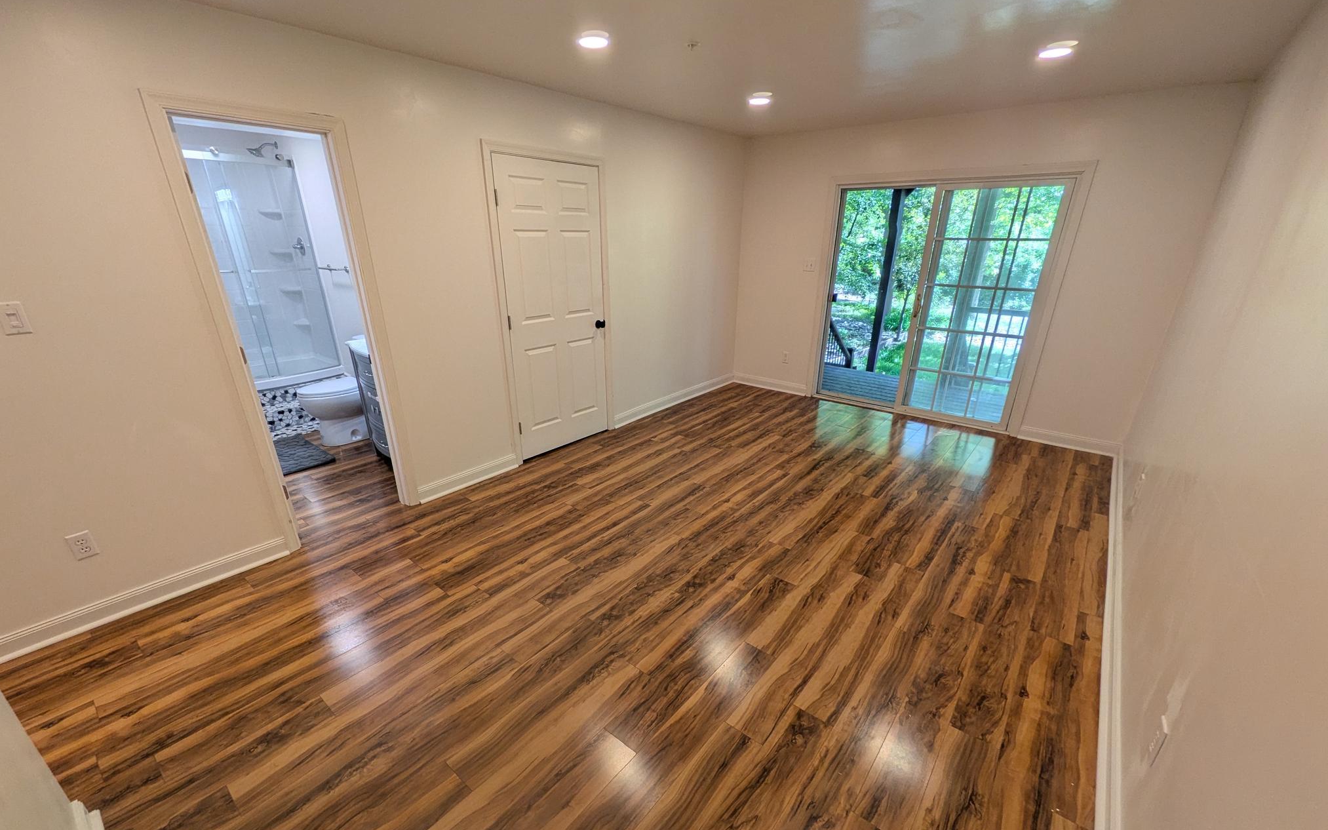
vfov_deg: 74.6
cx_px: 661
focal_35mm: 15
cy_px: 454
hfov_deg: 101.5
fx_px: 543
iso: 79
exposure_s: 1/120
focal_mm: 1.85
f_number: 2.2
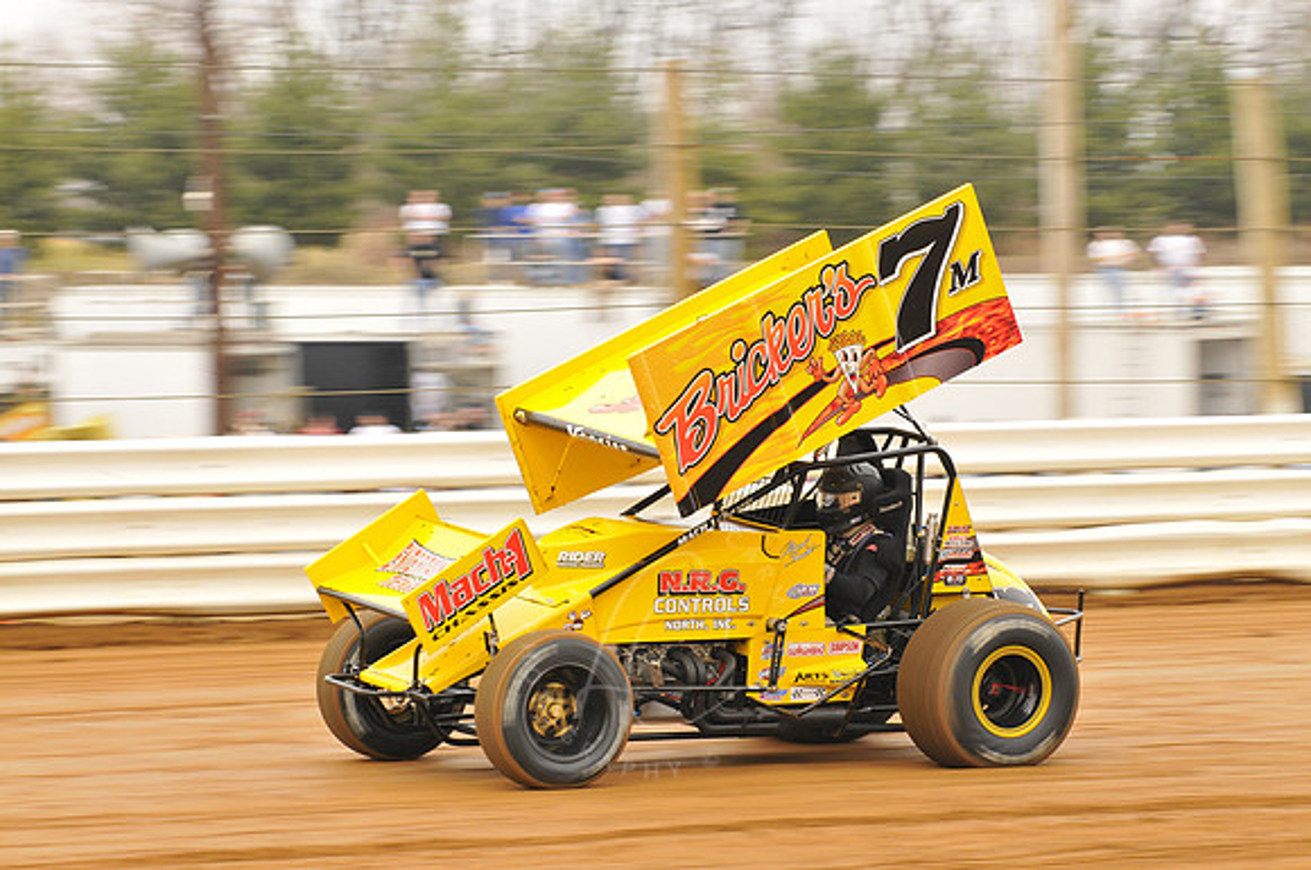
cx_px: 656
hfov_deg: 11.4
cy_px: 435
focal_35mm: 180
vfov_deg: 7.6
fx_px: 6546
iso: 500
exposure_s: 1/250
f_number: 9
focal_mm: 120
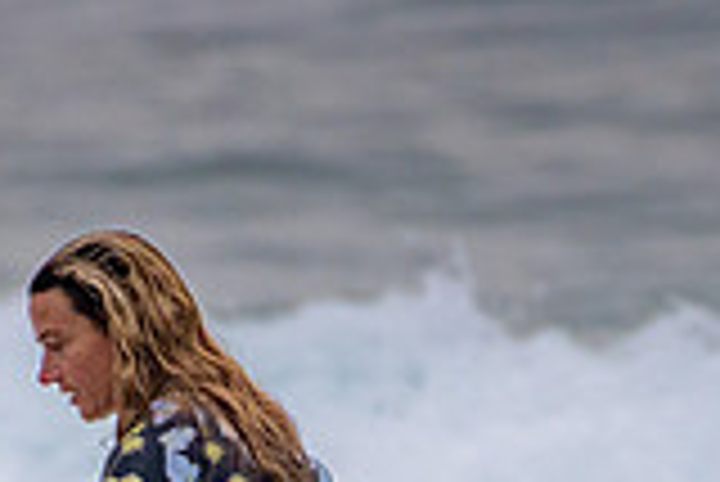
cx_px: -12
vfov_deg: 0.6
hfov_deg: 1.0
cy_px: 976
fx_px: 42698
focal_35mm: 2133
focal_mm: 480
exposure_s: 1/1250
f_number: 5.6
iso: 720
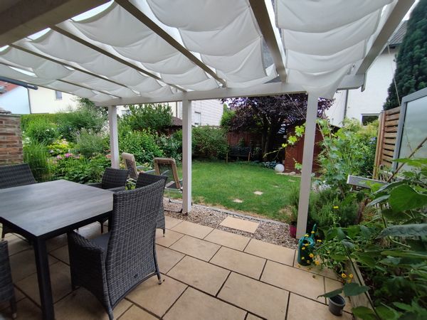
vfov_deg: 78.1
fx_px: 197
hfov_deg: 94.5
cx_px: 214
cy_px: 160
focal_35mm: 16
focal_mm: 1.65
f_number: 2.2
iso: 50
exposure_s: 1/227
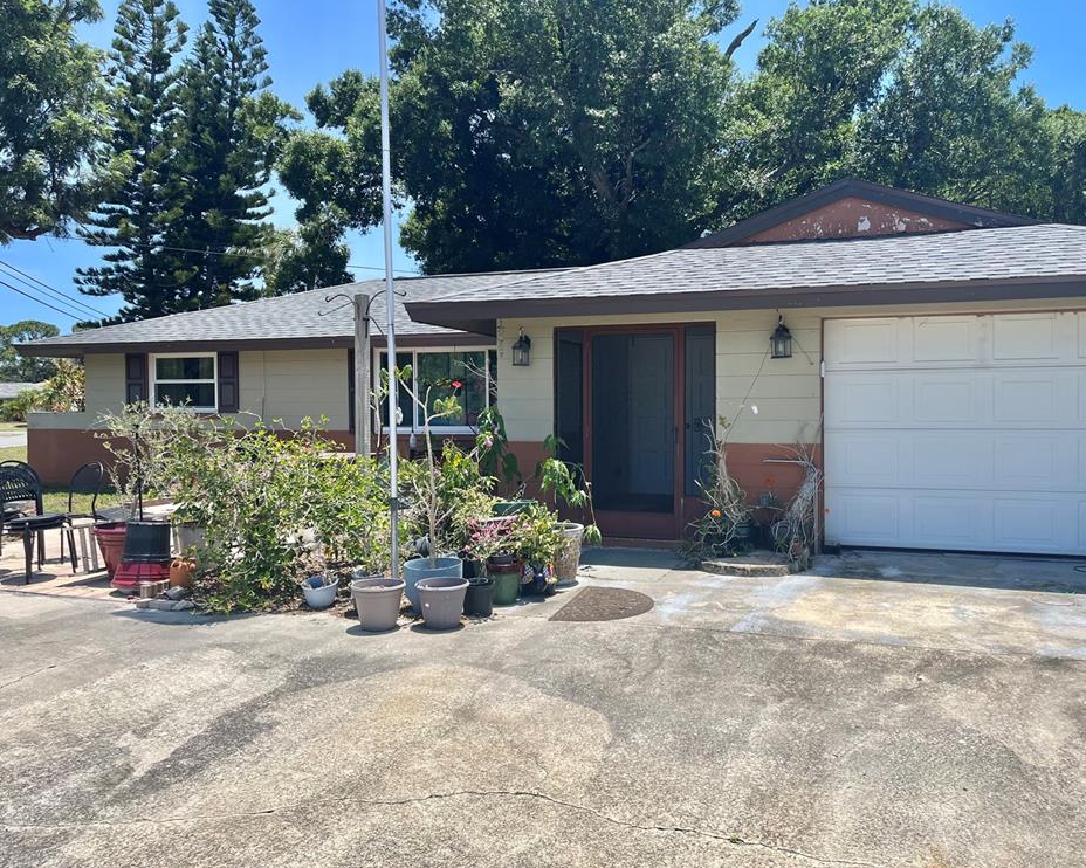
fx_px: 900
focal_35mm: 28
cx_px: 563
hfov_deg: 62.2
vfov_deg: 51.5
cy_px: 434
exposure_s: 1/3745
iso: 50
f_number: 1.6
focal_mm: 5.1
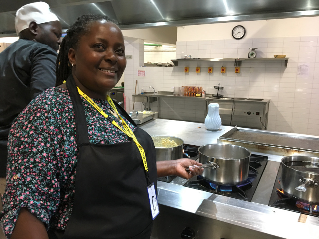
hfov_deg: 61.6
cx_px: 160
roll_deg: -1.7
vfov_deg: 48.2
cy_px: 120
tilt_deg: -9.1
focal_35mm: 29
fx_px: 267
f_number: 2.2
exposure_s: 1/33
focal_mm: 4.15
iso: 200
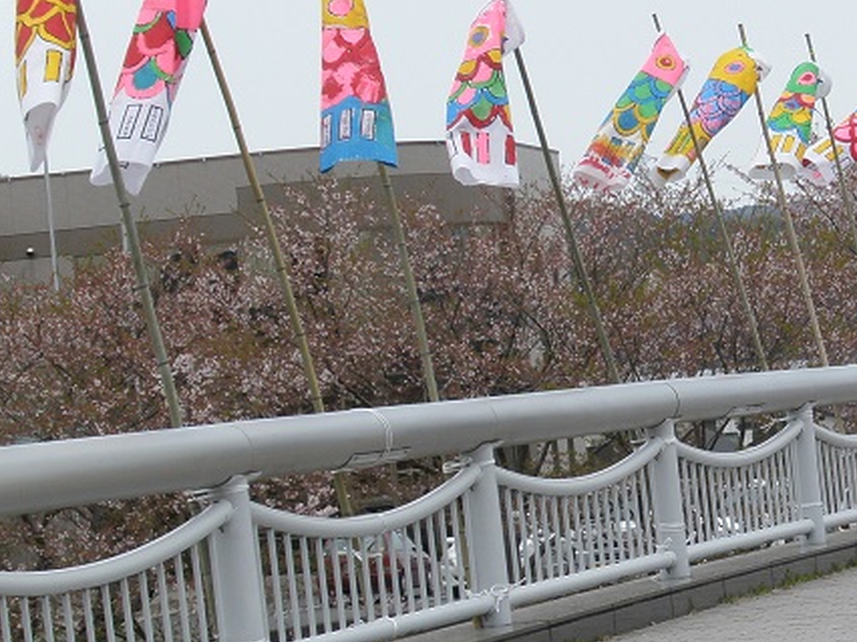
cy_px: 459
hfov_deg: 10.5
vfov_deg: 7.9
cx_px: 758
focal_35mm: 188
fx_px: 4652
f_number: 5.1
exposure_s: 1/400
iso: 64
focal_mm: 17.7
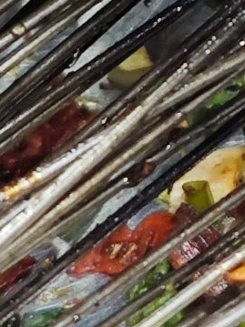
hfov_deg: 4.2
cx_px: 516
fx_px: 3305
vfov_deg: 5.5
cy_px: -448
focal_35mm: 350
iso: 200
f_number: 1.6
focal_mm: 6.55
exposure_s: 1/100
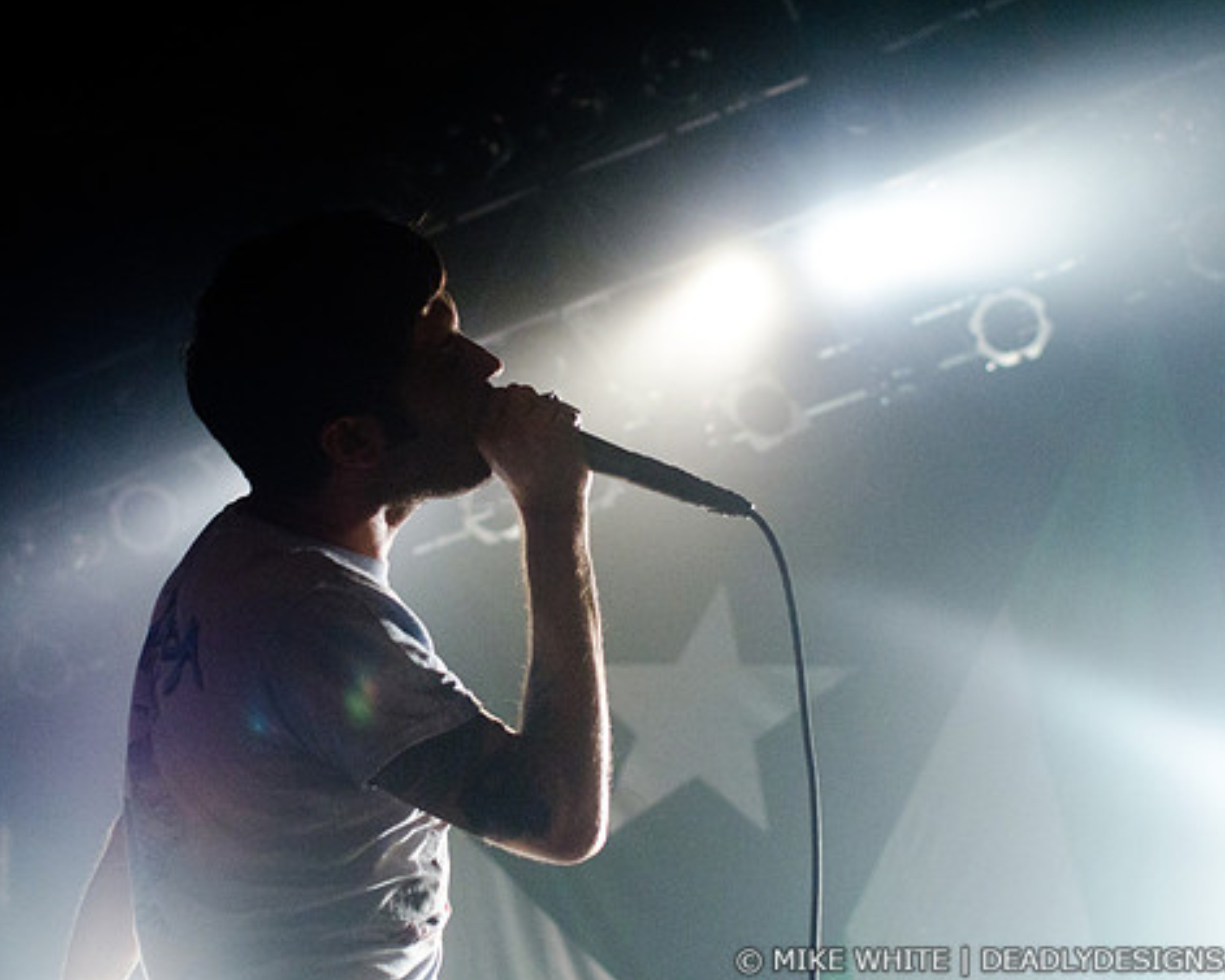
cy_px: 484
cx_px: 557
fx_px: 2197
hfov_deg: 31.1
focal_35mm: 61
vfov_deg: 25.2
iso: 3200
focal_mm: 35
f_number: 2.8
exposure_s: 1/500
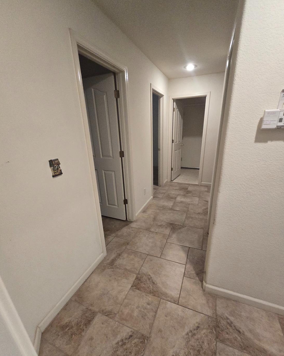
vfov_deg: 100.5
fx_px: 147
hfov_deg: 88.0
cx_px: 142
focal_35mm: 14
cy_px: 191
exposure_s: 1/60
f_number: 2.2
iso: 320
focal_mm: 2.2
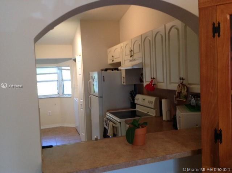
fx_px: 234
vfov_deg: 40.6
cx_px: 116
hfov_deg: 52.7
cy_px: 86
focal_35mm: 35
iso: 125
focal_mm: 4.28
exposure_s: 1/15
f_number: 2.4
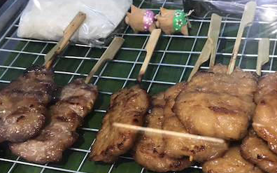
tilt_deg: -48.7
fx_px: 362
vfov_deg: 26.1
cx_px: 157
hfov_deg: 41.8
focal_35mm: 48
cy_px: 150
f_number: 1.8
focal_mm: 3.99
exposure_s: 1/33
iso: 25
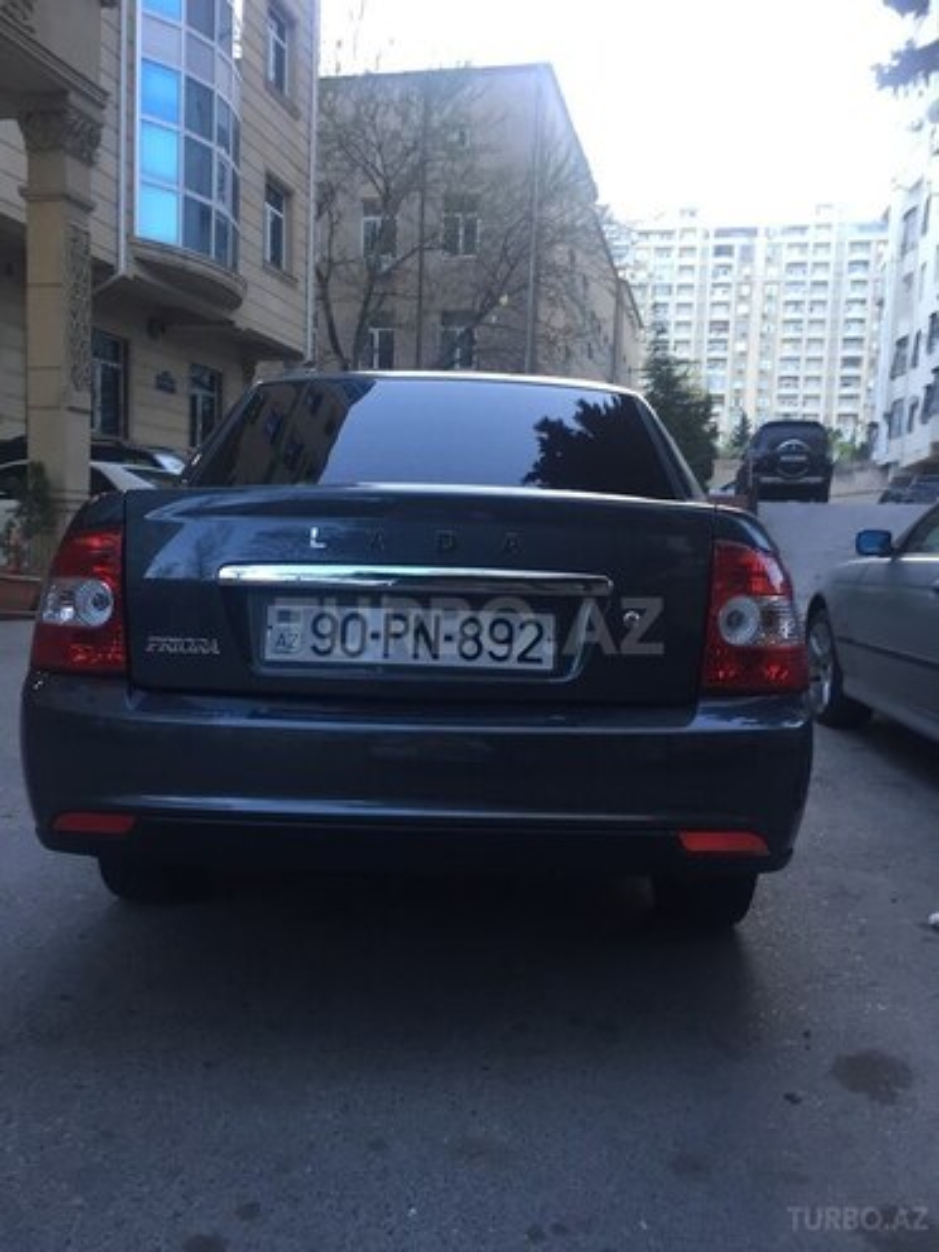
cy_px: 626
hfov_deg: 48.2
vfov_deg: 61.7
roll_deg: -1.6
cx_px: 470
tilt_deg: -3.7
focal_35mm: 29
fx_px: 1049
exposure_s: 1/33
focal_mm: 4.15
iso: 80
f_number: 2.2
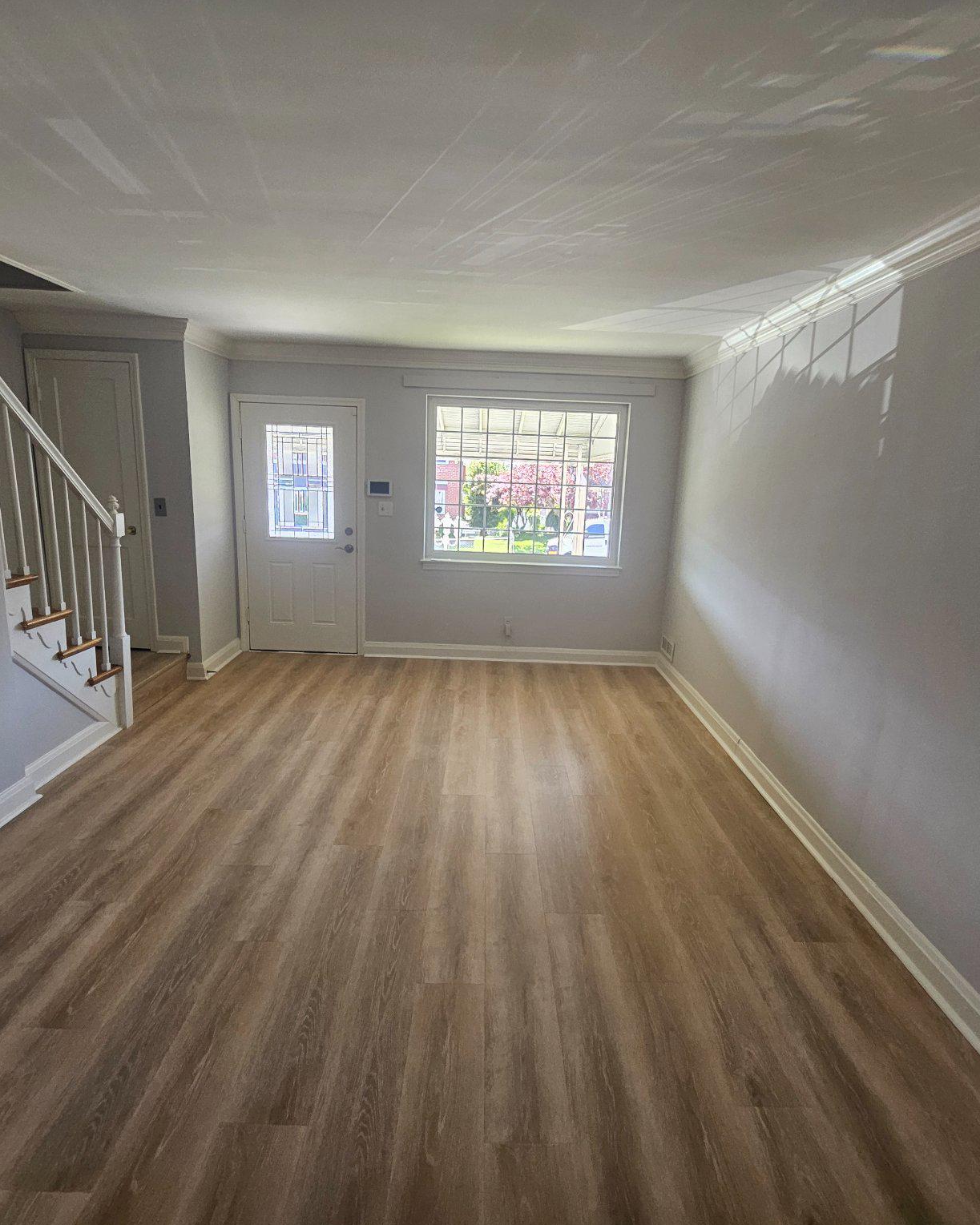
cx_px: 486
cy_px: 614
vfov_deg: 89.6
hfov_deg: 77.0
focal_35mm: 17
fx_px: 616
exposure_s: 1/60
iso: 125
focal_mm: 1.74
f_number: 2.2
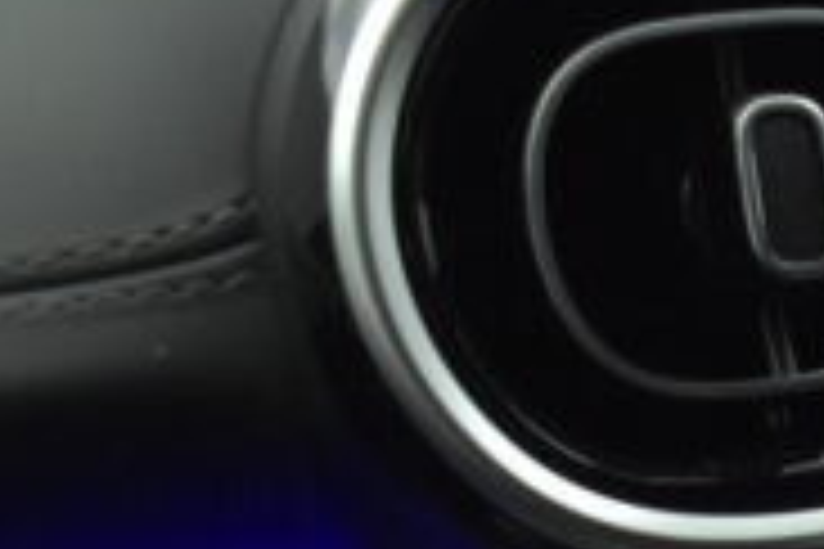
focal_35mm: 185
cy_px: 1080
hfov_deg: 9.9
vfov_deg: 7.2
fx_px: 4234
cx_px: 1900
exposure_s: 1/100
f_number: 3.8
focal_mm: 22
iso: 1600
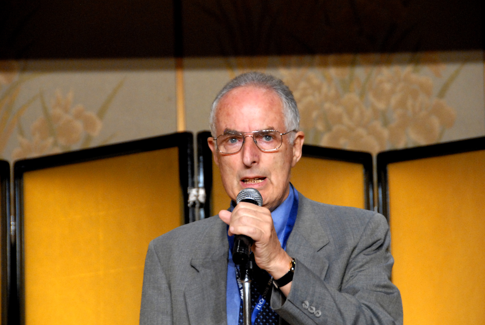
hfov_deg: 9.1
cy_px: 162
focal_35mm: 225
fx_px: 3035
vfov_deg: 6.1
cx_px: 242
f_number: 7.1
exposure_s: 1/60
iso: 1600
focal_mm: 150
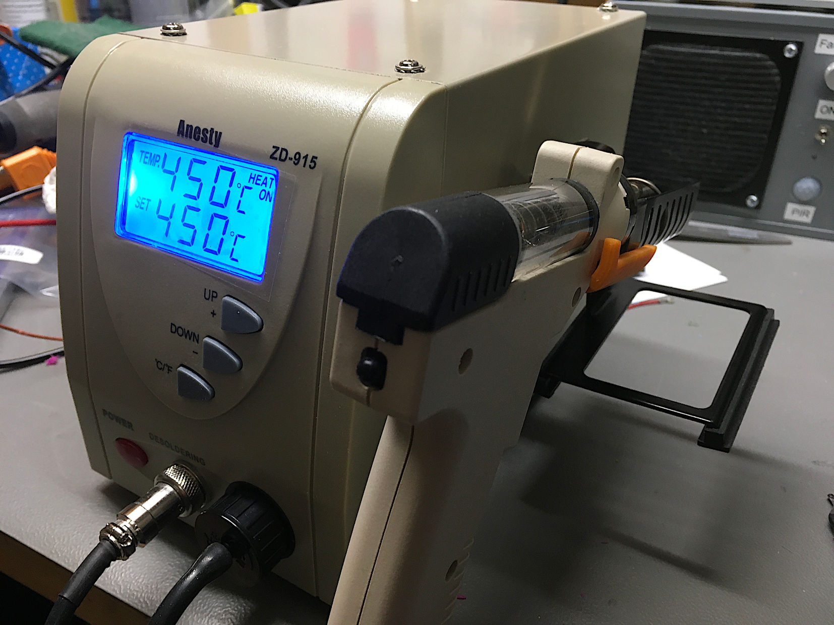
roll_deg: -2.9
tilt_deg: -29.4
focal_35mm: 29
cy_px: 312
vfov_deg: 48.2
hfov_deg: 61.7
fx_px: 699
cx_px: 417
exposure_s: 1/33
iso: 125
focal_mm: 4.15
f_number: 2.2
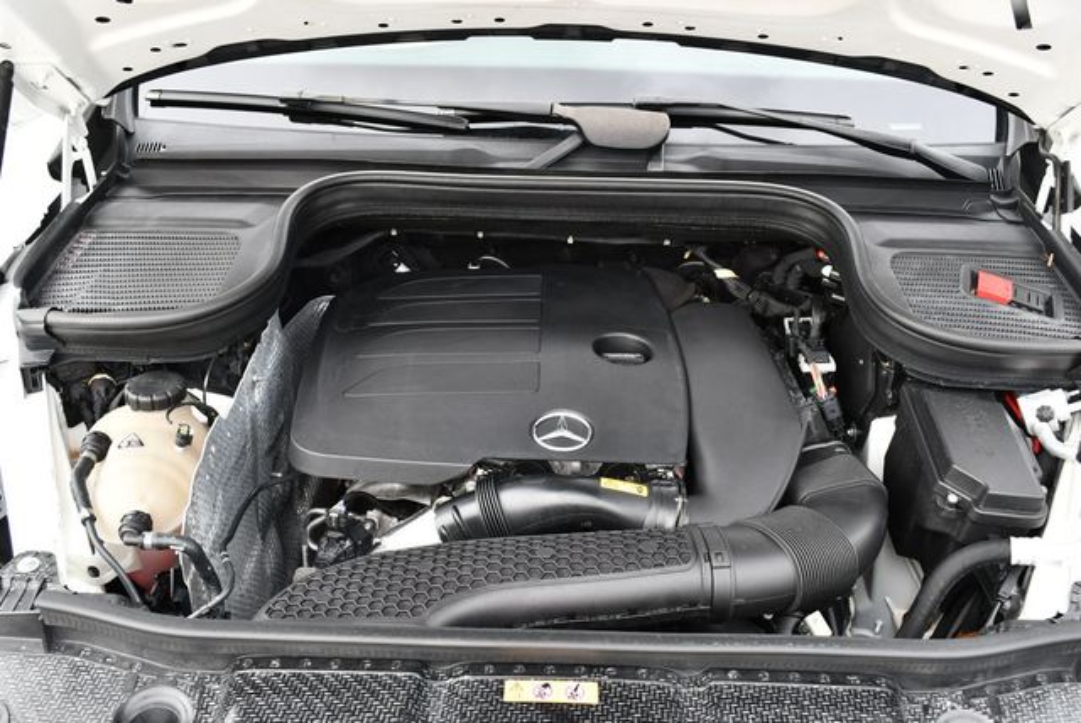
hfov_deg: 53.1
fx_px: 1082
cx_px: 540
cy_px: 362
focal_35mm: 36
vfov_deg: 36.9
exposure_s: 1/250
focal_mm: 18
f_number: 4.5
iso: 400
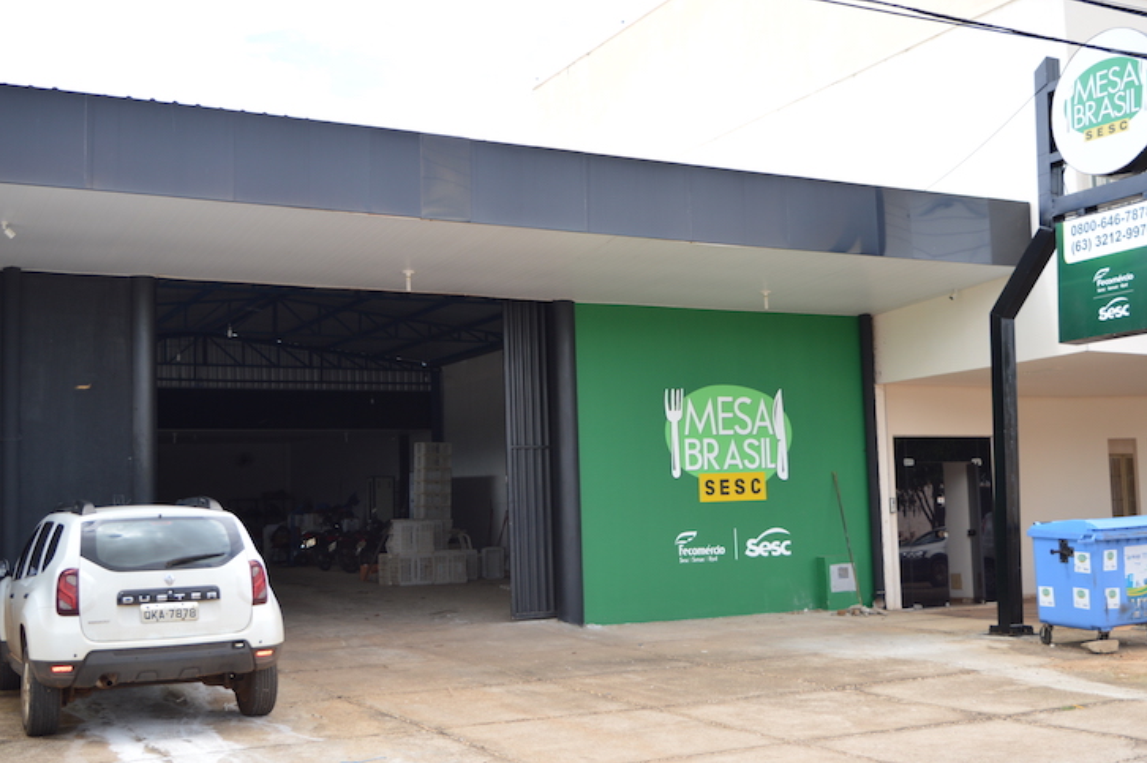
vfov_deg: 31.1
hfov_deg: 45.4
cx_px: 613
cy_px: 409
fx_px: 1369
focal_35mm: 43
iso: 100
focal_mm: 26
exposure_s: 1/200
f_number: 5
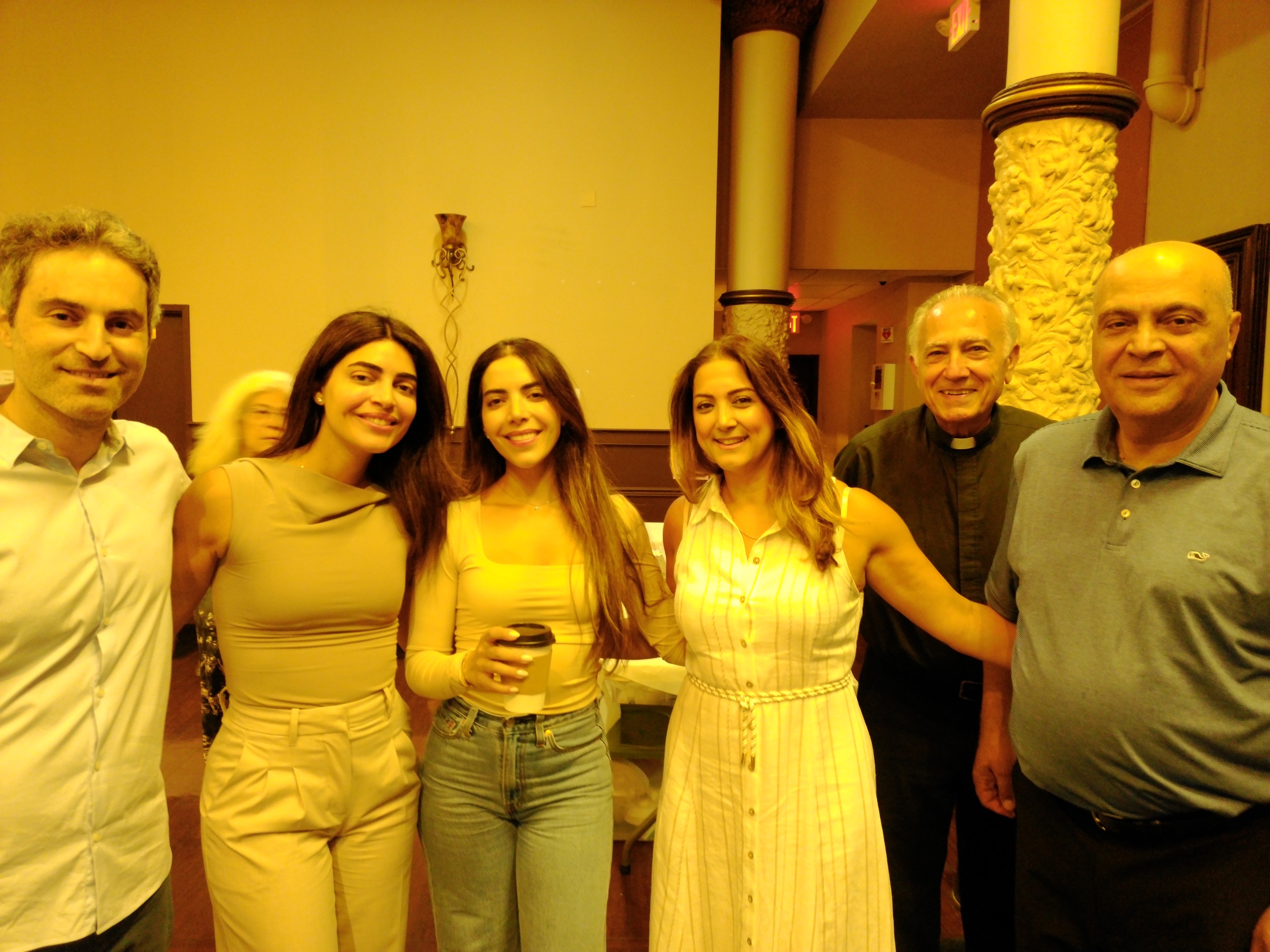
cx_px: 635
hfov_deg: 87.8
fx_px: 660
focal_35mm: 18
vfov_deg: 71.6
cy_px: 476
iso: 400
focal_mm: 3.37
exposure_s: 1/15
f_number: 1.8
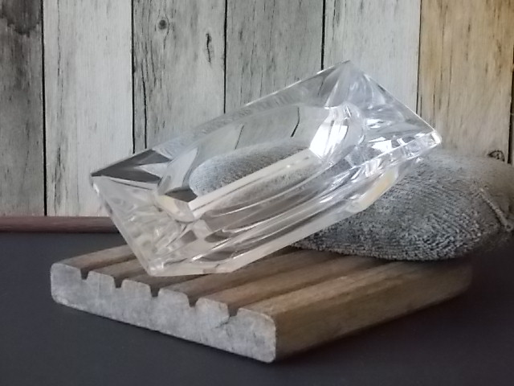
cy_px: 193
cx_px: 257
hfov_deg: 22.8
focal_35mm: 86
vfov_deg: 17.2
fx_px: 1277
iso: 800
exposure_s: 1/40
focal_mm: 15.4
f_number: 6.3
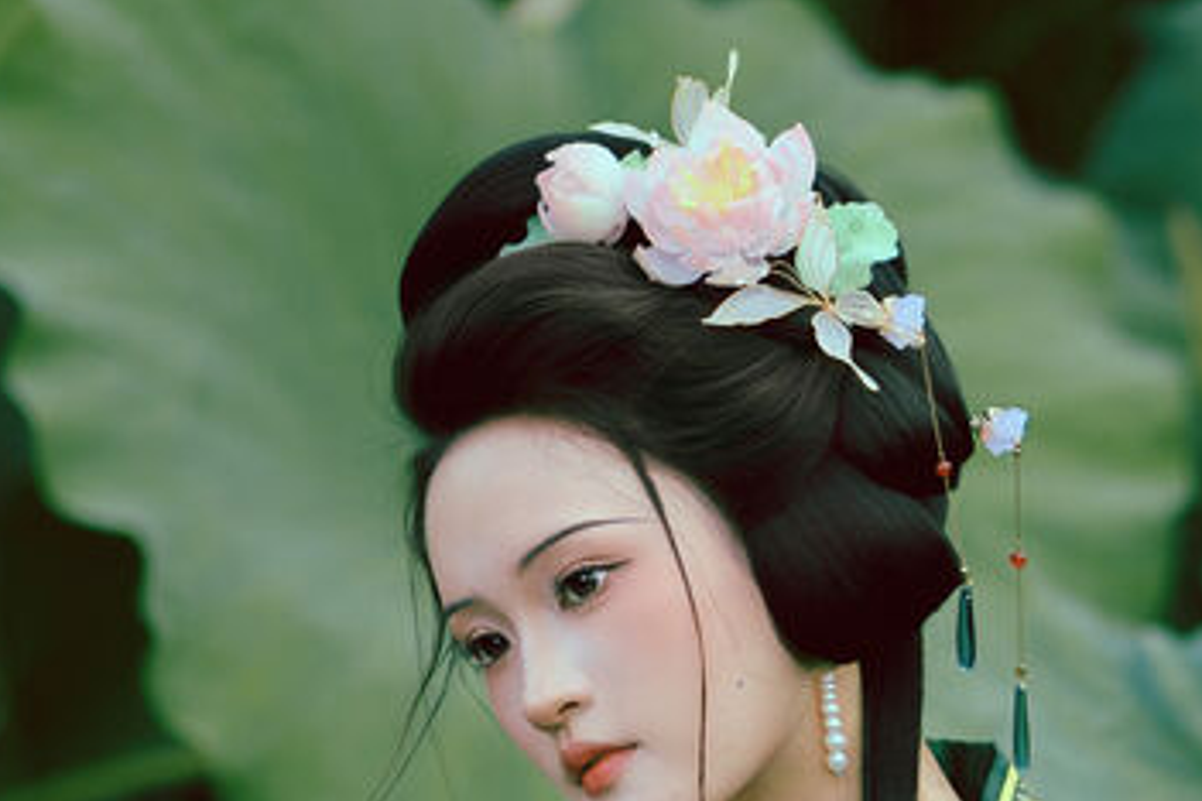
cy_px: 1297
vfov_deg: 4.7
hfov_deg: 7.0
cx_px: 1267
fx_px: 9715
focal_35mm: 291
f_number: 1.8
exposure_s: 1/1000
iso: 100
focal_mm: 85
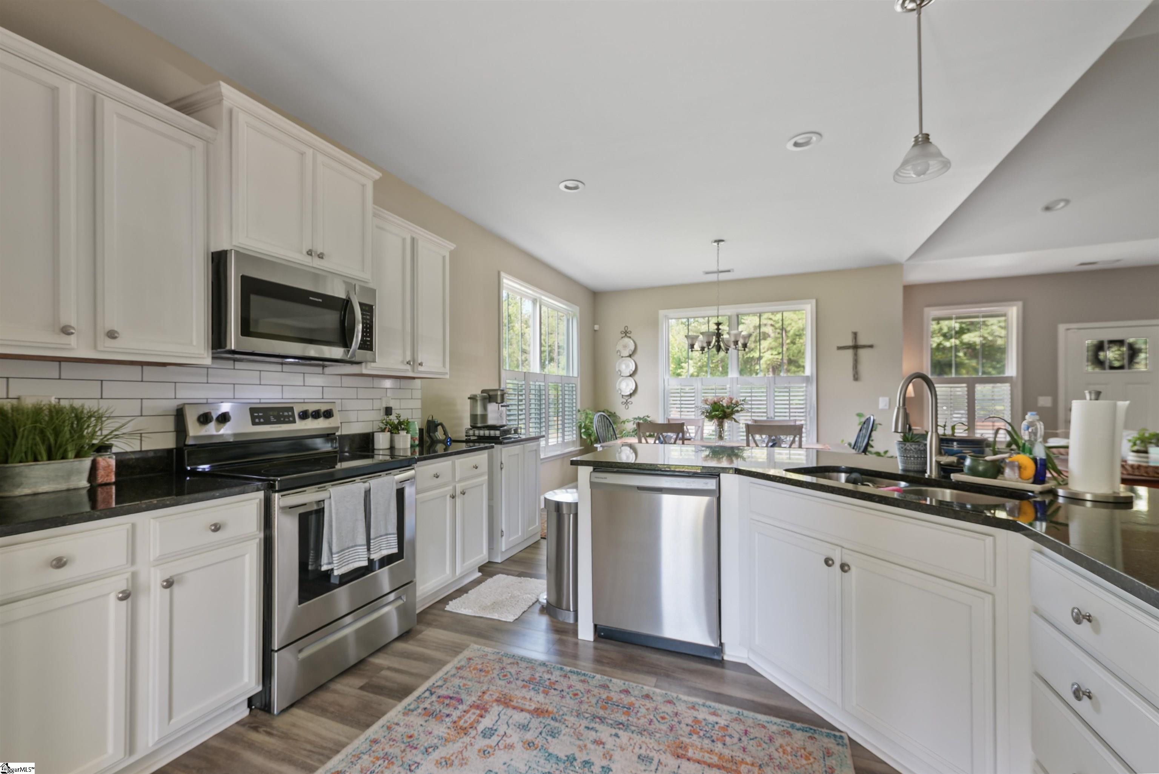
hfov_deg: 104.2
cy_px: 387
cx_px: 580
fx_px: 451
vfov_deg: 81.3
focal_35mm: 14
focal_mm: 14
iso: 100
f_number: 5.6
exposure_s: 1/3
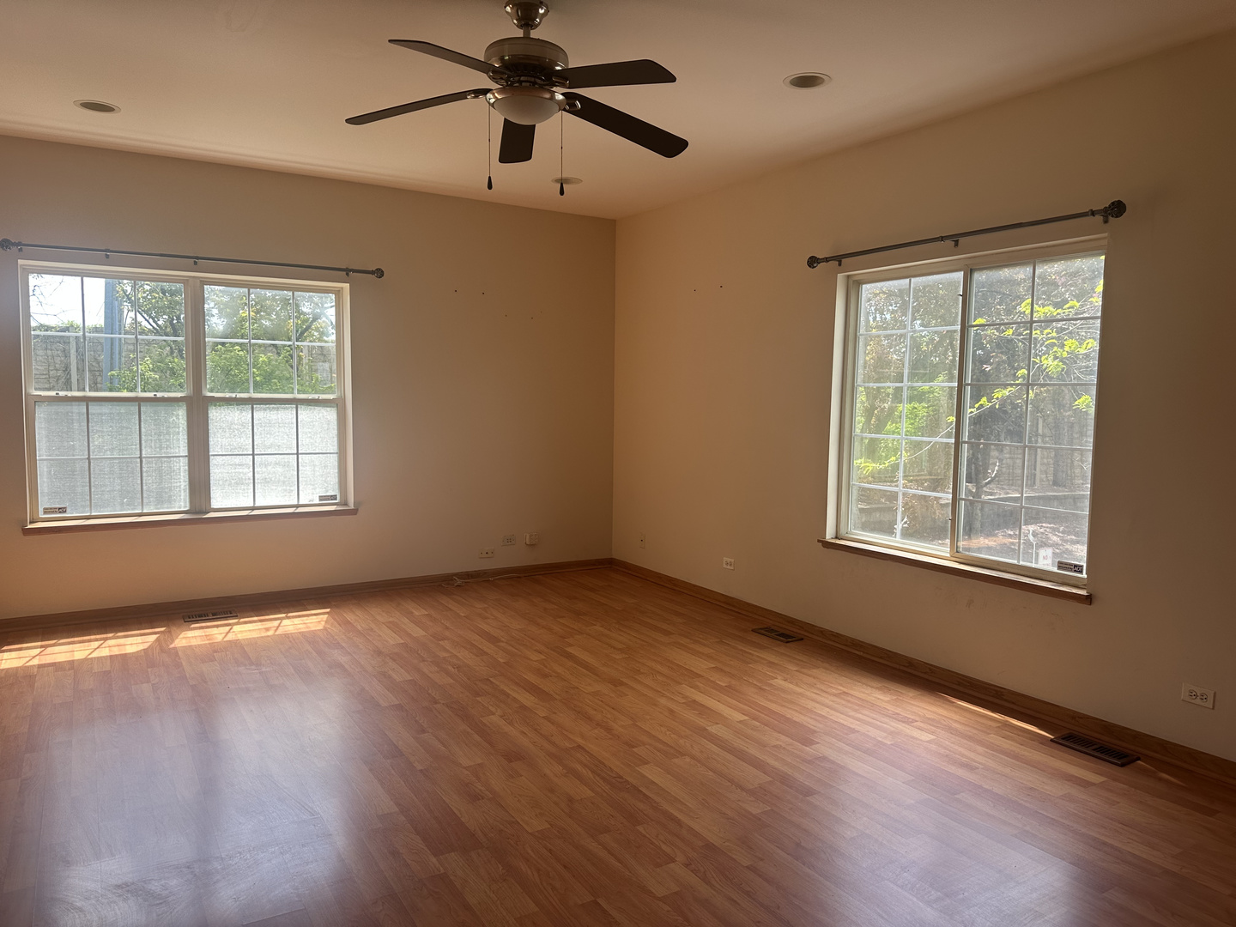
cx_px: 618
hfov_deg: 71.6
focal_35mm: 24
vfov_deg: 56.8
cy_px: 464
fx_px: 857
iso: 80
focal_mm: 6.86
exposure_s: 1/277
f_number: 1.78
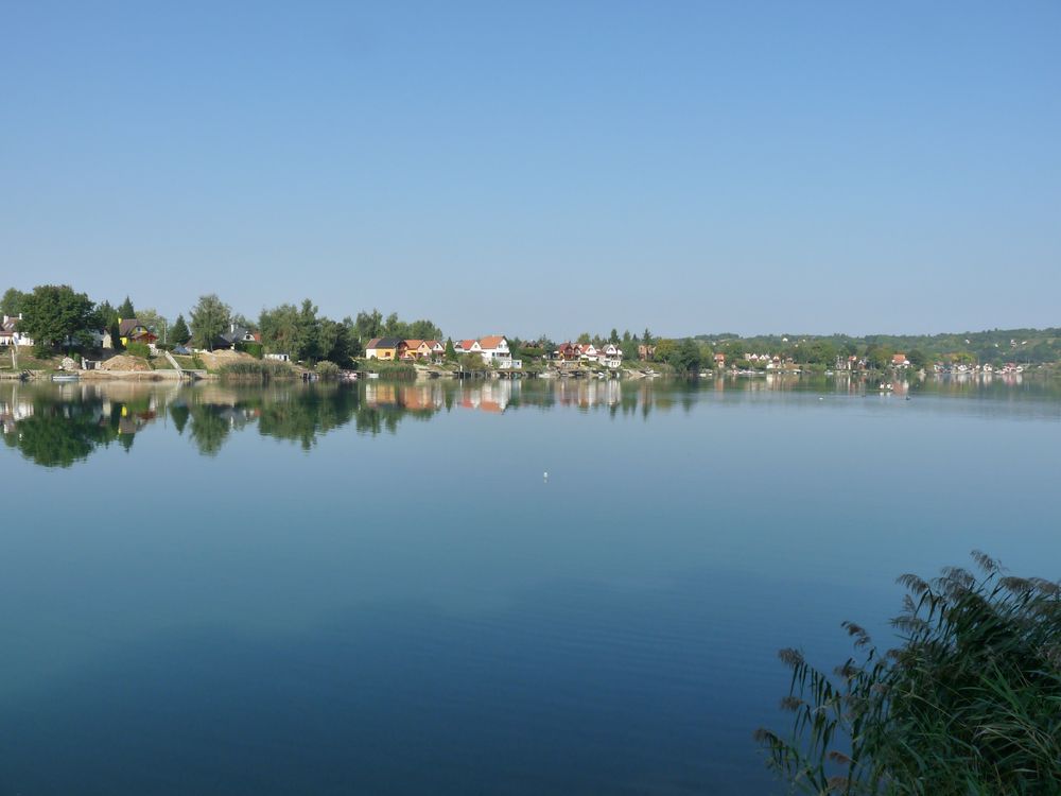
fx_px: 828
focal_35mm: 27
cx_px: 530
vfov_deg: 51.4
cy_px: 398
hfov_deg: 65.3
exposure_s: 1/400
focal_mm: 4.8
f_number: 5.6
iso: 160
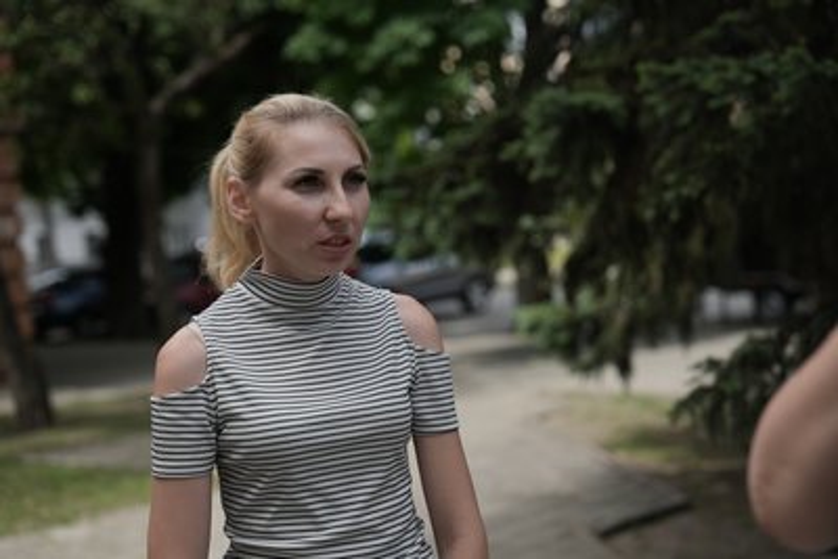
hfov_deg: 32.4
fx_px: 1444
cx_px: 419
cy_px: 280
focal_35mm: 62
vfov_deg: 21.9
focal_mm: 62
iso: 160
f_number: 2.8
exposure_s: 1/100
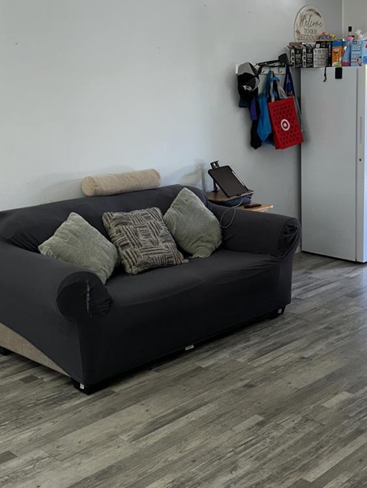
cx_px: 273
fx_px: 678
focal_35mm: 48
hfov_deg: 29.8
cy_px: 185
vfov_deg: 39.4
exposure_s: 1/51
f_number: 1.78
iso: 50
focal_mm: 6.86
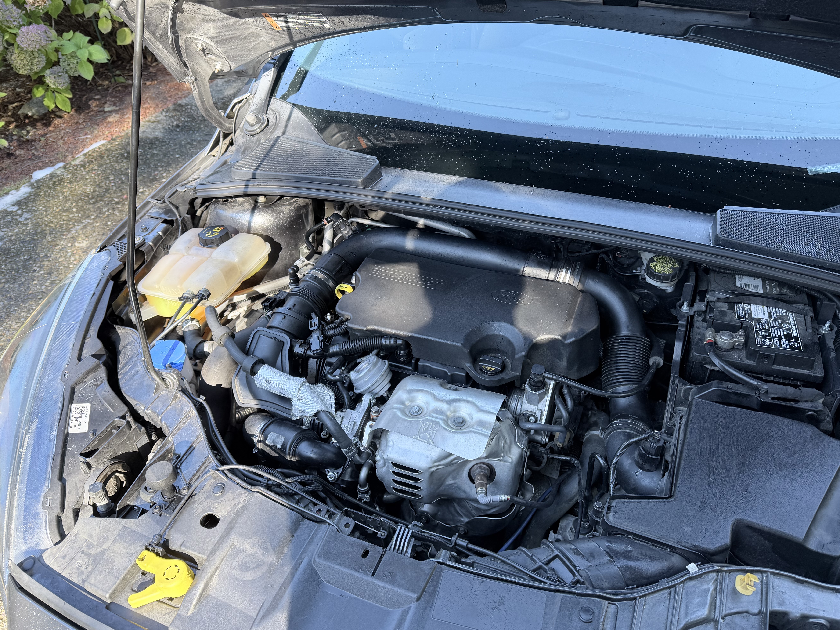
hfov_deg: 67.2
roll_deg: +2.6
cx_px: 447
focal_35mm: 26
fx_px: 631
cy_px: 311
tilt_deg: -39.8
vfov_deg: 53.1
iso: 64
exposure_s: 1/126
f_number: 1.78
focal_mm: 6.76
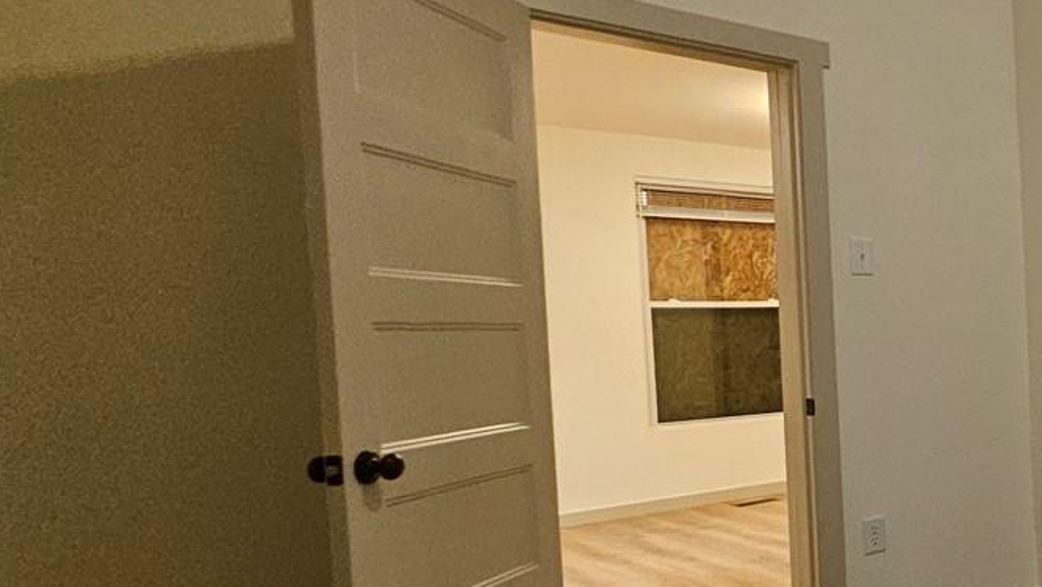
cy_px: 384
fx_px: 940
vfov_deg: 34.4
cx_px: 1242
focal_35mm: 34
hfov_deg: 40.9
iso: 320
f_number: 2.2
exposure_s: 1/30
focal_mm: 1.74
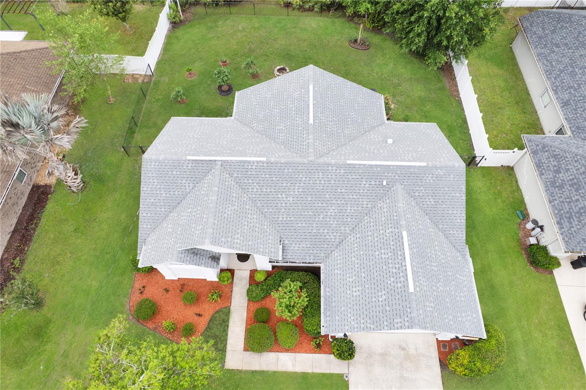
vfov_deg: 57.2
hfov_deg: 78.6
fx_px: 358
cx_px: 293
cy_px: 195
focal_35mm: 22
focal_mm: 8.38
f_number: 2.8
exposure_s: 1/200
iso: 100
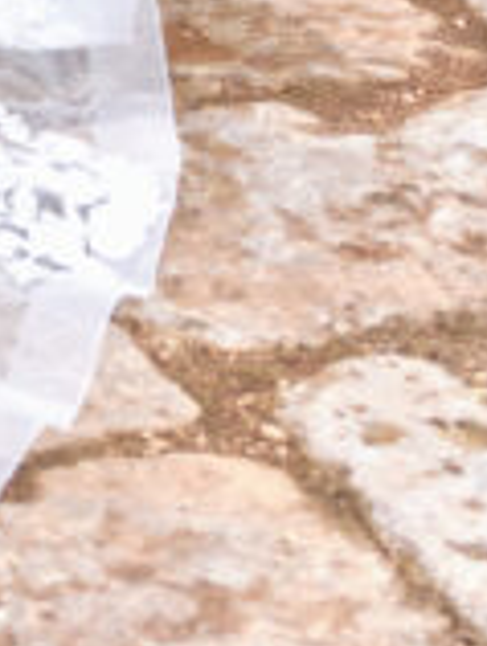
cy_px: -1263
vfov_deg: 7.8
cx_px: -904
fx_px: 4116
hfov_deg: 6.3
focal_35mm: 220
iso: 500
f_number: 4
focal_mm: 43.3
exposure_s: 1/125
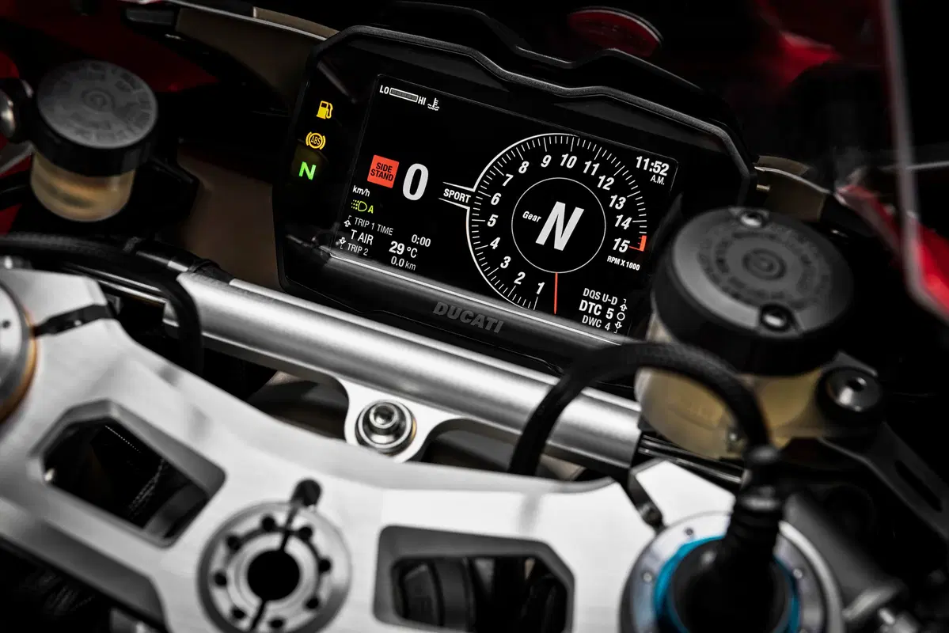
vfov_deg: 19.5
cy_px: 316
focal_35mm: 70
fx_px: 1846
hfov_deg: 28.8
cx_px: 474
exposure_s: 1/80
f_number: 9
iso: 400
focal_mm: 70
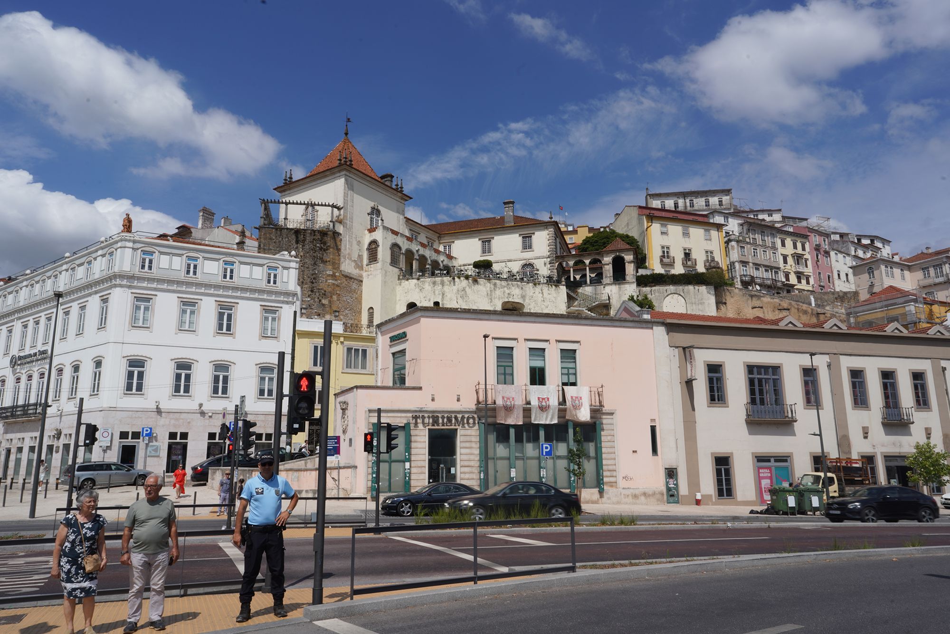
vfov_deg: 53.1
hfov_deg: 73.7
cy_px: 317
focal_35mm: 24
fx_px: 633
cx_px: 475
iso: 100
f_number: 22
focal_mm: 24
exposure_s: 1/100
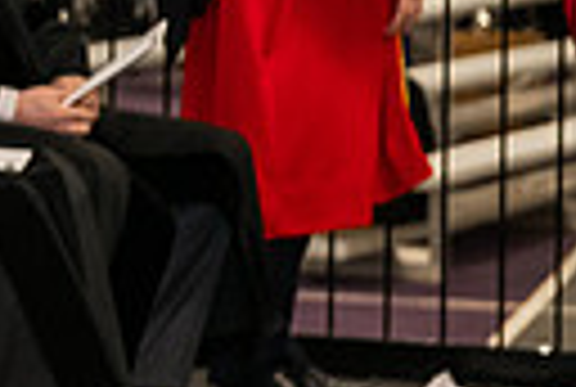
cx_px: -724
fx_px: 5068
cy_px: -340
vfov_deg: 4.3
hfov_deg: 6.3
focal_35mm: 316
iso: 2500
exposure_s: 1/200
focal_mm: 70
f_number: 5
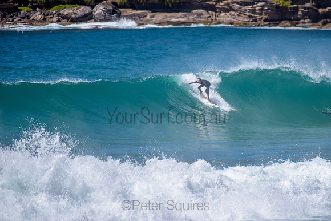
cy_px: 86
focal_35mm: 613
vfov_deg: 2.2
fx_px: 5636
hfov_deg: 3.4
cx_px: 203
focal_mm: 500
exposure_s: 1/2000
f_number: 5.6
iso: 100
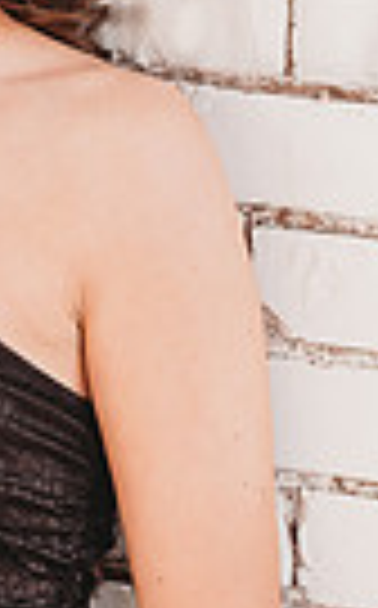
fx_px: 4779
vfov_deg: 7.2
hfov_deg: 4.5
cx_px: -99
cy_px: -90
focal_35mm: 289
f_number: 2.5
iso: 100
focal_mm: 85
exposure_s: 1/250
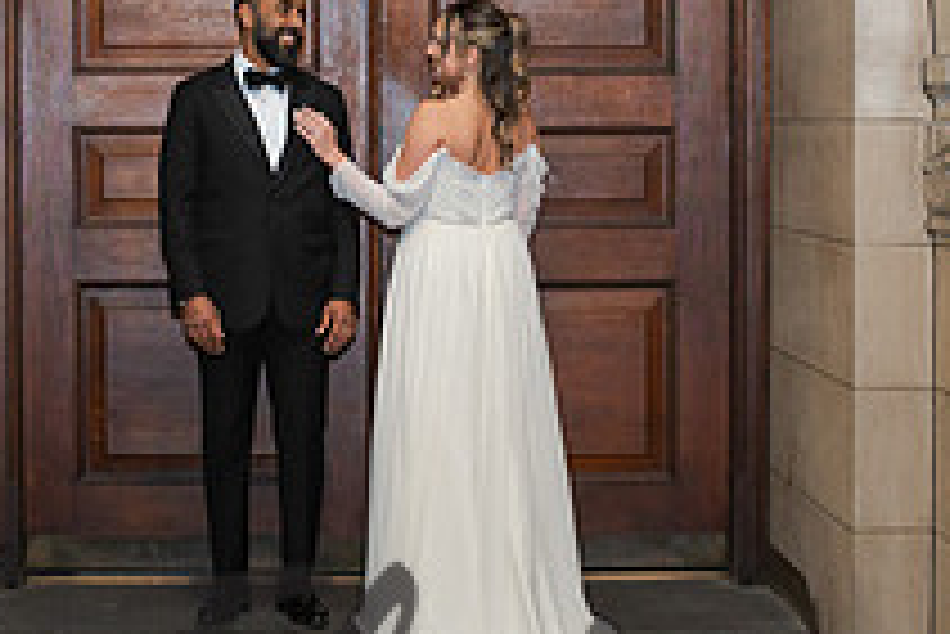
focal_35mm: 100
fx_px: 2641
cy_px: 229
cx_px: 339
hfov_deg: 20.3
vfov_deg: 13.7
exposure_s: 1/200
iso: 1000
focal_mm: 35
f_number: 3.5
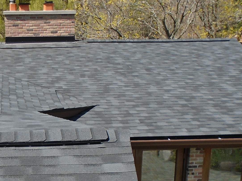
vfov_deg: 23.5
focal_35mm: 62
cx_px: 43
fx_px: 433
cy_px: 127
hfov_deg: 30.3
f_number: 3.2
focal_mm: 4.6
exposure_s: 1/640
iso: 100
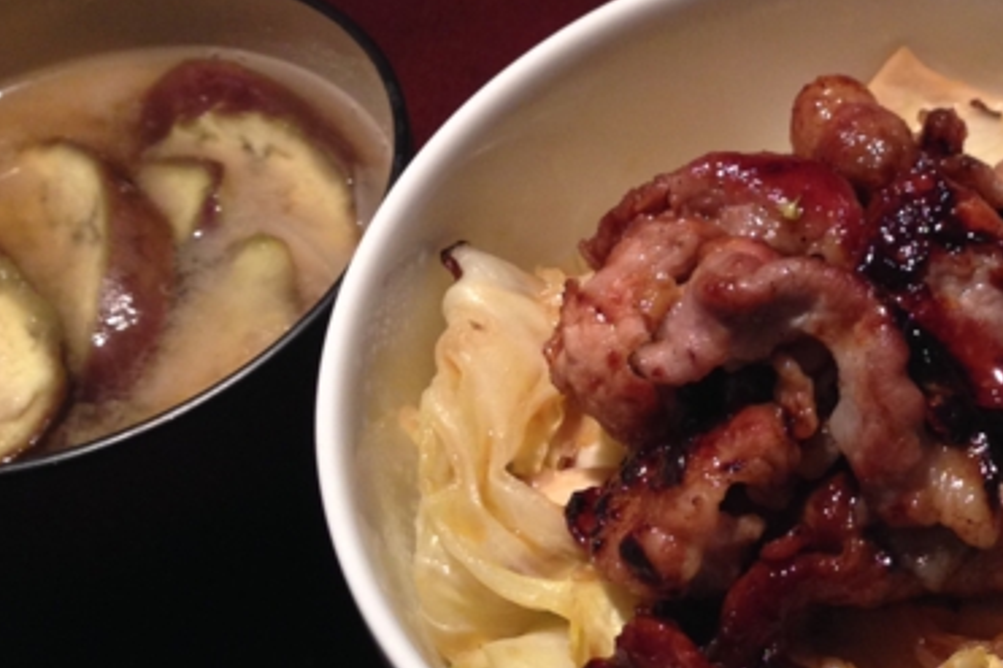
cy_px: 168
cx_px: 795
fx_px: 2061
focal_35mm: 74
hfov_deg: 26.9
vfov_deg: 18.3
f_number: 2.4
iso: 125
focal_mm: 4.12
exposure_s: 1/20
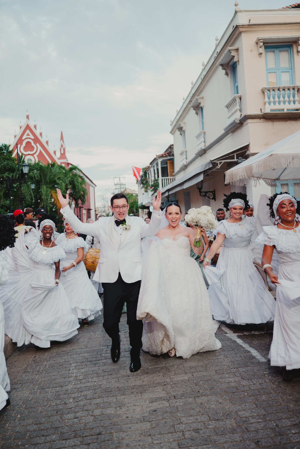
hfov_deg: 37.9
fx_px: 437
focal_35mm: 35
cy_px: 224
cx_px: 150
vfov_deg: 54.4
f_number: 2.5
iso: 400
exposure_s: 1/200
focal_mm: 35
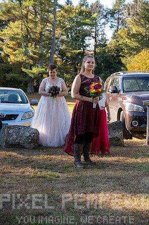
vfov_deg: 27.0
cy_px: 112
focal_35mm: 75
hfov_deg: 18.1
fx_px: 467
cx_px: 74
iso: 6400
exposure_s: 1/5000
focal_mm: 75
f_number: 4.5
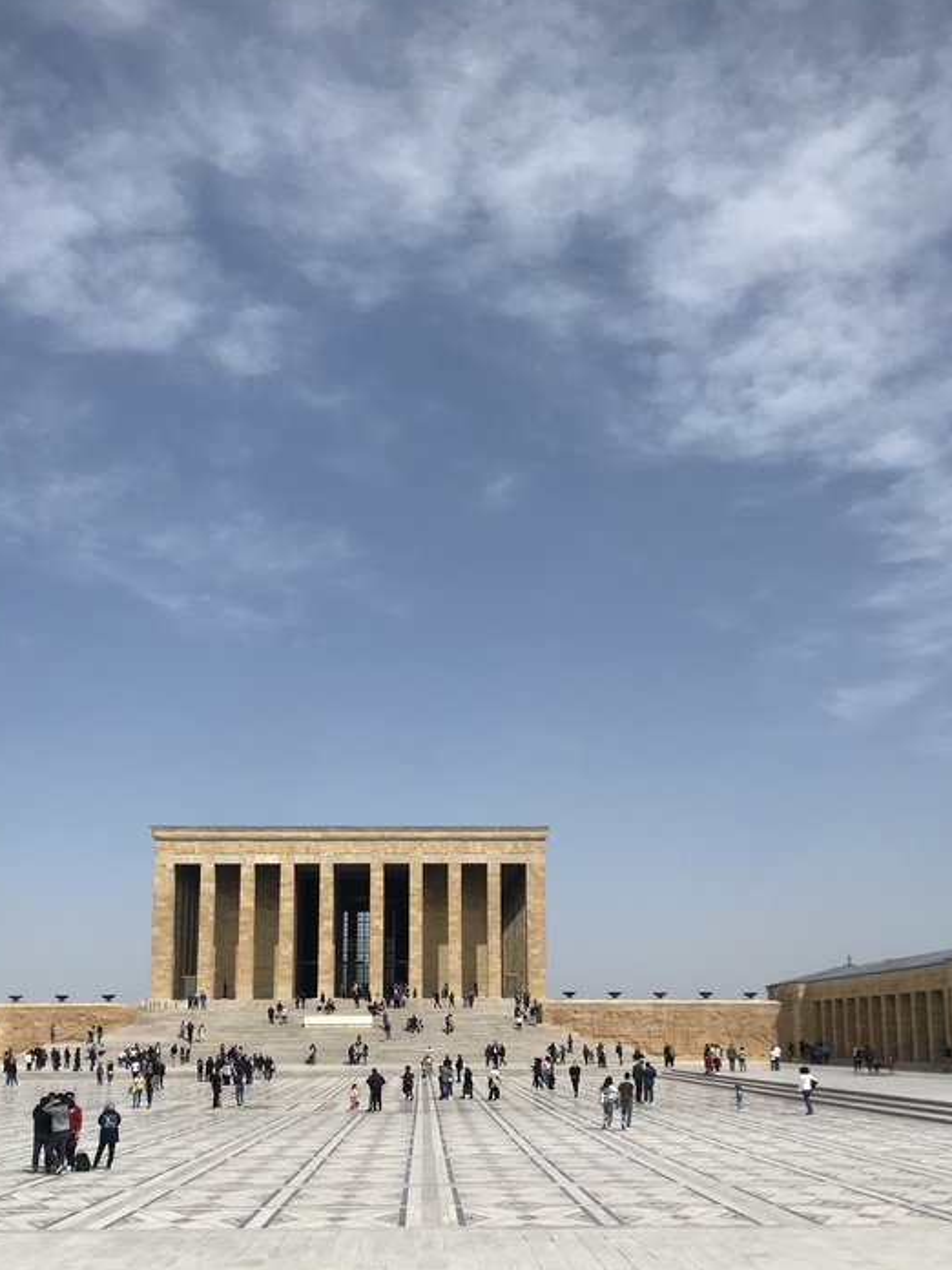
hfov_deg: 38.6
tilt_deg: +10.3
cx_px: 430
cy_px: 816
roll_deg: -1.2
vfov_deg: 49.5
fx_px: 1357
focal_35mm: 37
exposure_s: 1/4566
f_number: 1.8
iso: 20
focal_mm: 3.99
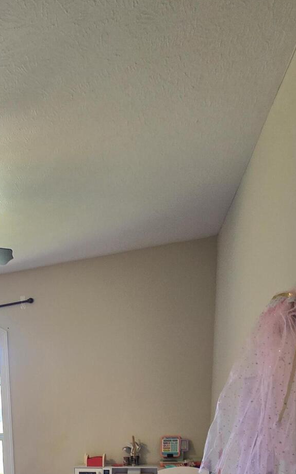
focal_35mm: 30
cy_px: 485
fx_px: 387
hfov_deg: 36.1
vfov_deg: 49.8
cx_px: -22
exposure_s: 1/60
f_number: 2.2
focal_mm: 2.2
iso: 100
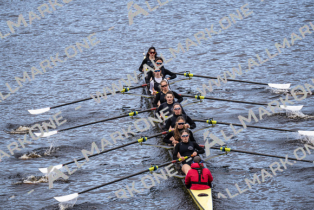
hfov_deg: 6.9
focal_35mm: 300
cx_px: 157
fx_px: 2619
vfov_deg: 4.6
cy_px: 105
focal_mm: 200
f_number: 2.8
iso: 1000
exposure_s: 1/2000
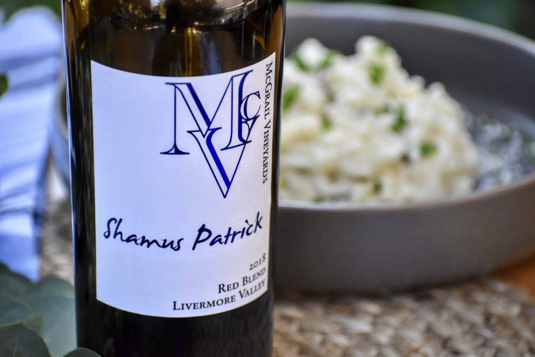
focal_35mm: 255
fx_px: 3790
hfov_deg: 8.1
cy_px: 178
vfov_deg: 5.4
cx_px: 268
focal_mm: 170
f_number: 5
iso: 800
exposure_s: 1/500
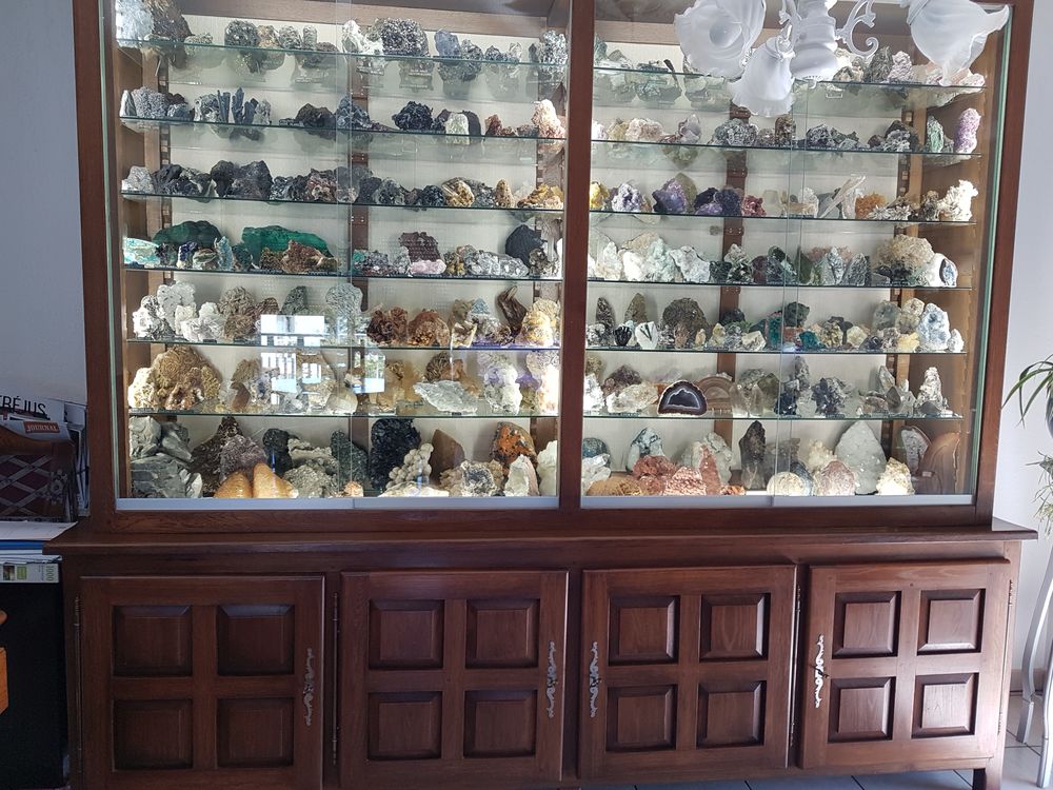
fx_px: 791
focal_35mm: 26
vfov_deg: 53.1
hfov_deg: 67.3
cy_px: 395
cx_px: 526
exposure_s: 1/50
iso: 64
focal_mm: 4.2
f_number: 1.7
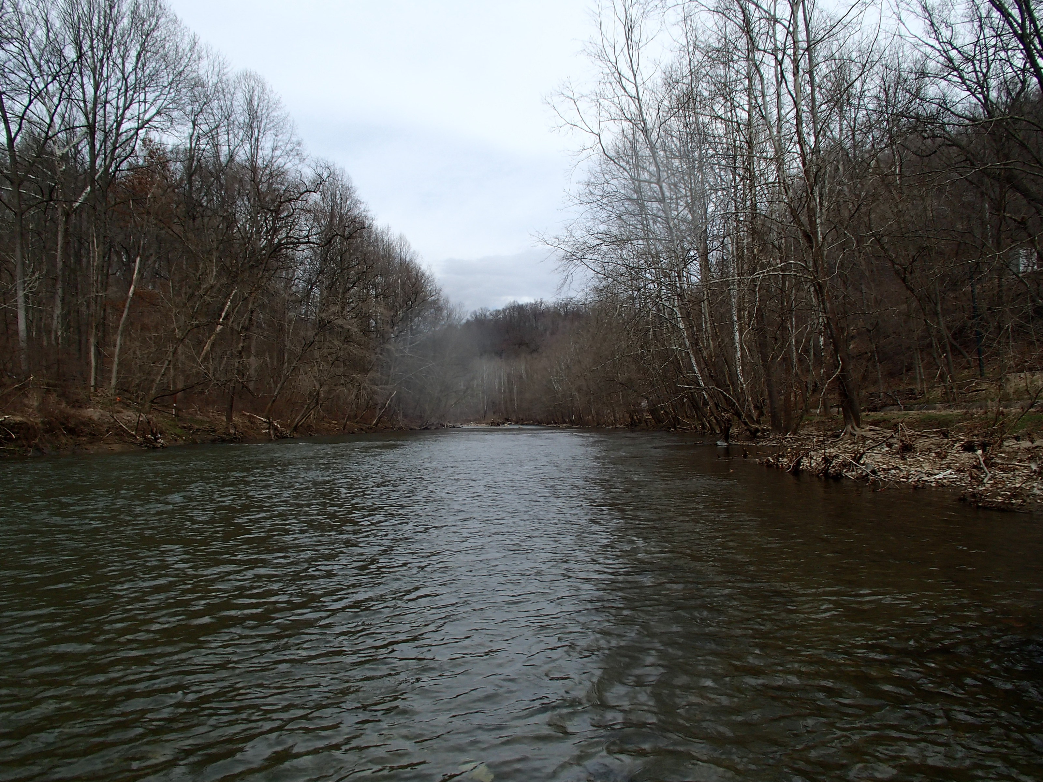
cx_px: 522
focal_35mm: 28
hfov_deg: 63.4
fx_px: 844
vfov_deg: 49.7
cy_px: 391
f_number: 11
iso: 100
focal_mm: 5
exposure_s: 1/125
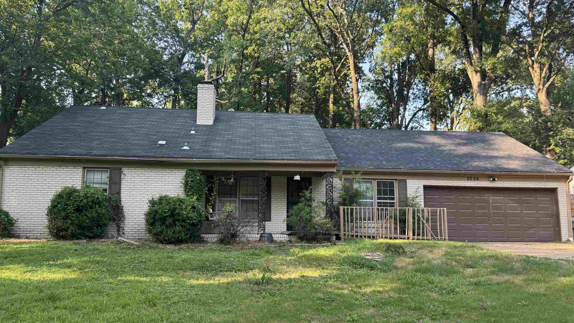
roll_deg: -0.9
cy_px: 165
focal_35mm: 27
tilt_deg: +7.6
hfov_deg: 69.9
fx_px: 411
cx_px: 285
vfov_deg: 42.9
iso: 64
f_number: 1.78
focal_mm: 6.76
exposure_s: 1/223
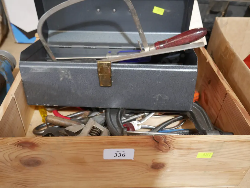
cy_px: 94
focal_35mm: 32
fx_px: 231
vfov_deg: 44.2
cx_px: 125
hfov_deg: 56.8
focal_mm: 16
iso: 640
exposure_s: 1/60
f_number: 3.6
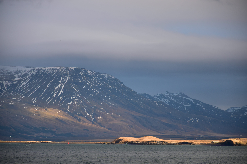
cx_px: 124
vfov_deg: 6.5
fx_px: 1441
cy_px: 82
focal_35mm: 210
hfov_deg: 9.8
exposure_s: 1/250
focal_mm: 140
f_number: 5.6
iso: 250
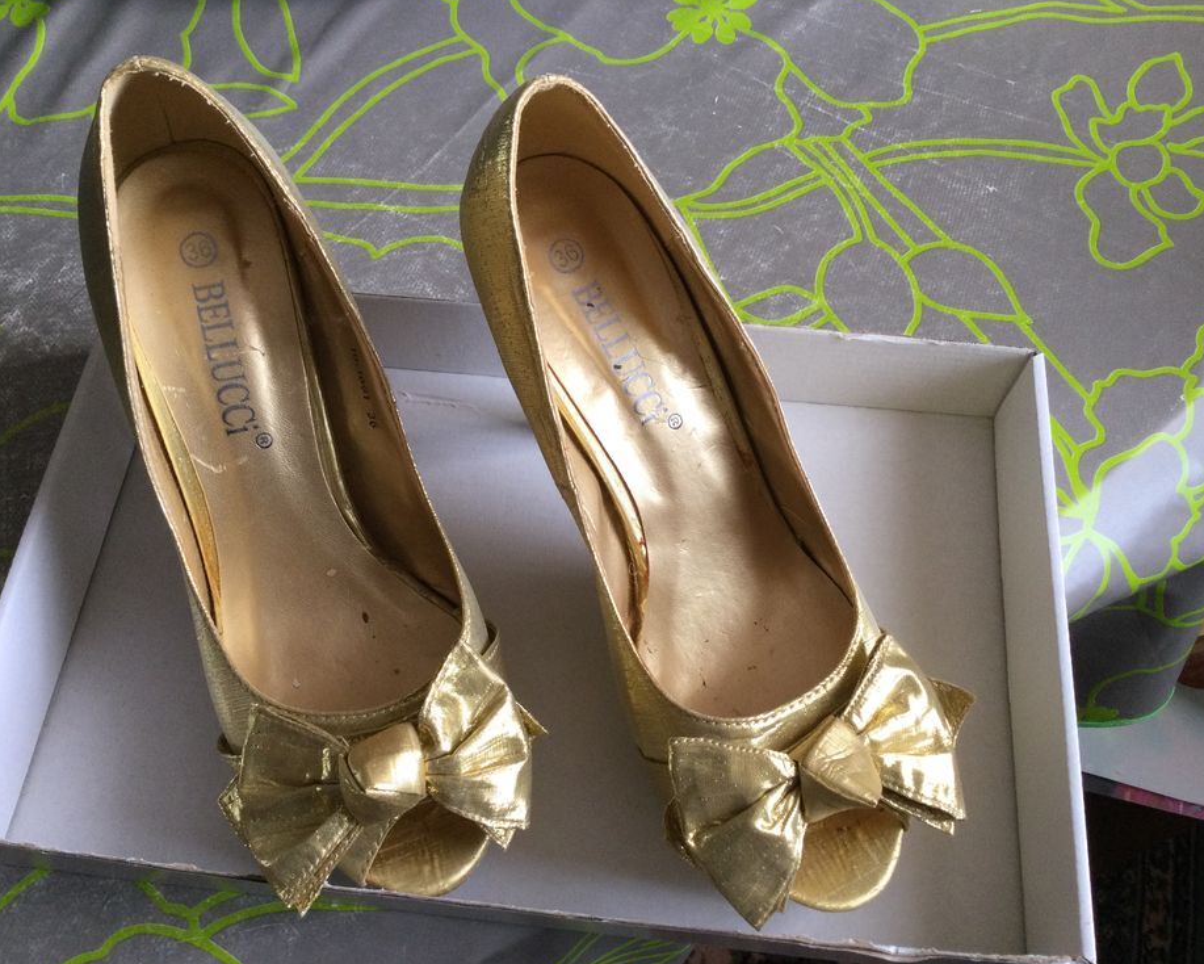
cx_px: 570
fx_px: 1176
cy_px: 481
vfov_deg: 44.6
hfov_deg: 54.2
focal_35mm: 33
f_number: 2.4
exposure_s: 1/33
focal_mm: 3.3
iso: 40
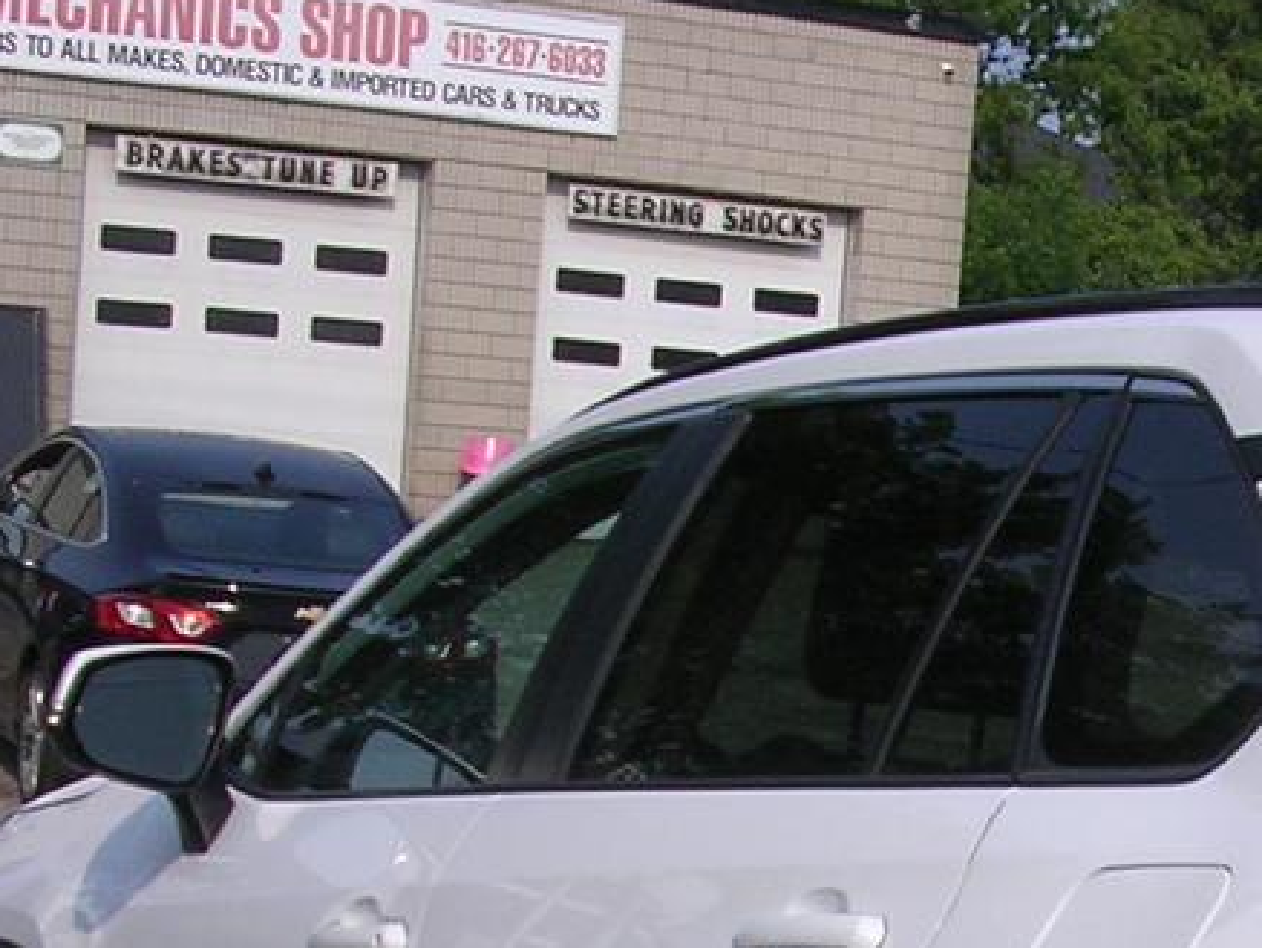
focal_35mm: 111
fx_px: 4049
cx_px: 1562
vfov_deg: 12.9
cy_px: 1256
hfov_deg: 16.9
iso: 100
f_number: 5.6
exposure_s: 1/404
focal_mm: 5.8
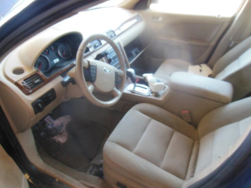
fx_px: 181
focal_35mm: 25
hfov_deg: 69.4
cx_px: 126
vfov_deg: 54.9
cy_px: 94
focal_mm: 4.5
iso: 400
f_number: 3.2
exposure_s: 1/60
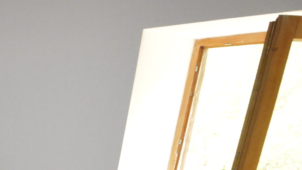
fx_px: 384
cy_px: 283
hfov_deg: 28.1
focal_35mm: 48
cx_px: -153
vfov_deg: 20.0
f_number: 6.3
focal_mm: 10
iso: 3200
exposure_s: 1/60
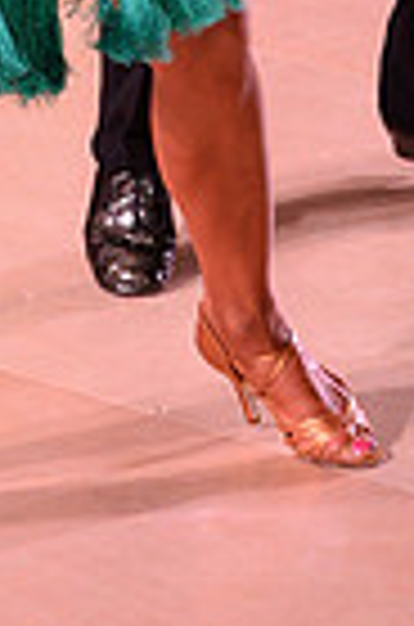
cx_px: 245
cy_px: -423
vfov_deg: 6.9
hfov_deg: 4.7
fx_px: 5062
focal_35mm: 292
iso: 2500
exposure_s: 1/250
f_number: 4.5
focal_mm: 70
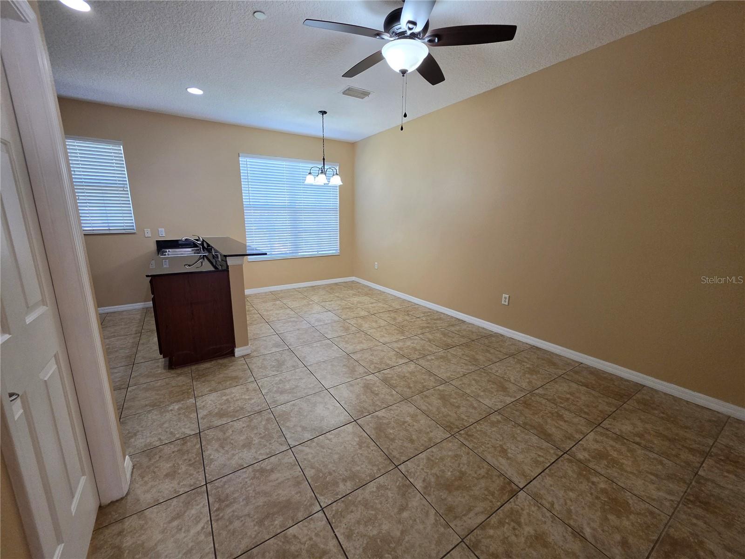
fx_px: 280
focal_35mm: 13
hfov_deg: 106.2
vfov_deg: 89.9
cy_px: 280
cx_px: 372
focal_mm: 2.2
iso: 200
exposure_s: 1/120
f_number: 1.9
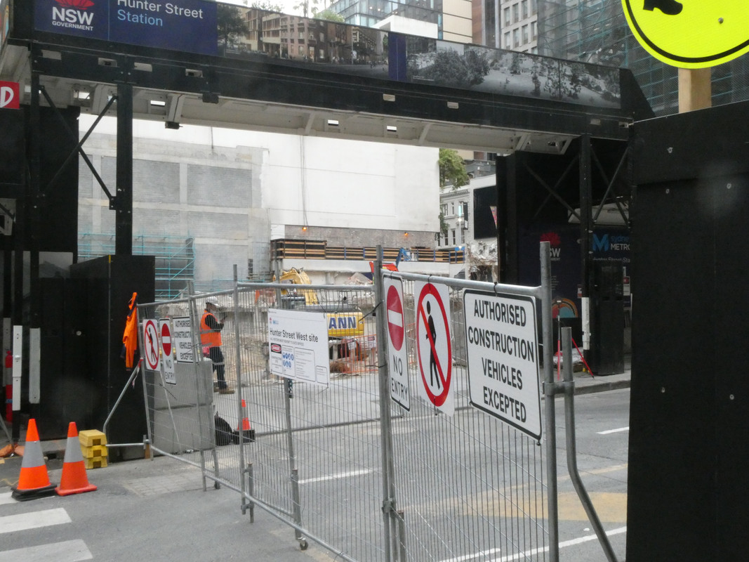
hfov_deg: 50.1
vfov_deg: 38.7
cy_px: 281
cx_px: 374
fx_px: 800
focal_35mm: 37
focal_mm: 6.7
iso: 1000
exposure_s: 1/80
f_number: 8
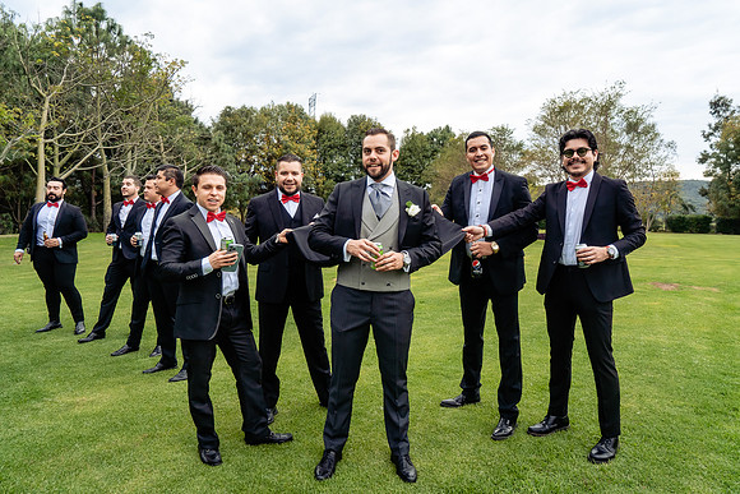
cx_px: 370
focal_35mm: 25
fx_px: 518
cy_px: 247
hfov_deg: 71.1
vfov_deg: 51.0
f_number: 7.1
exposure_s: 1/200
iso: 640
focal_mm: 24
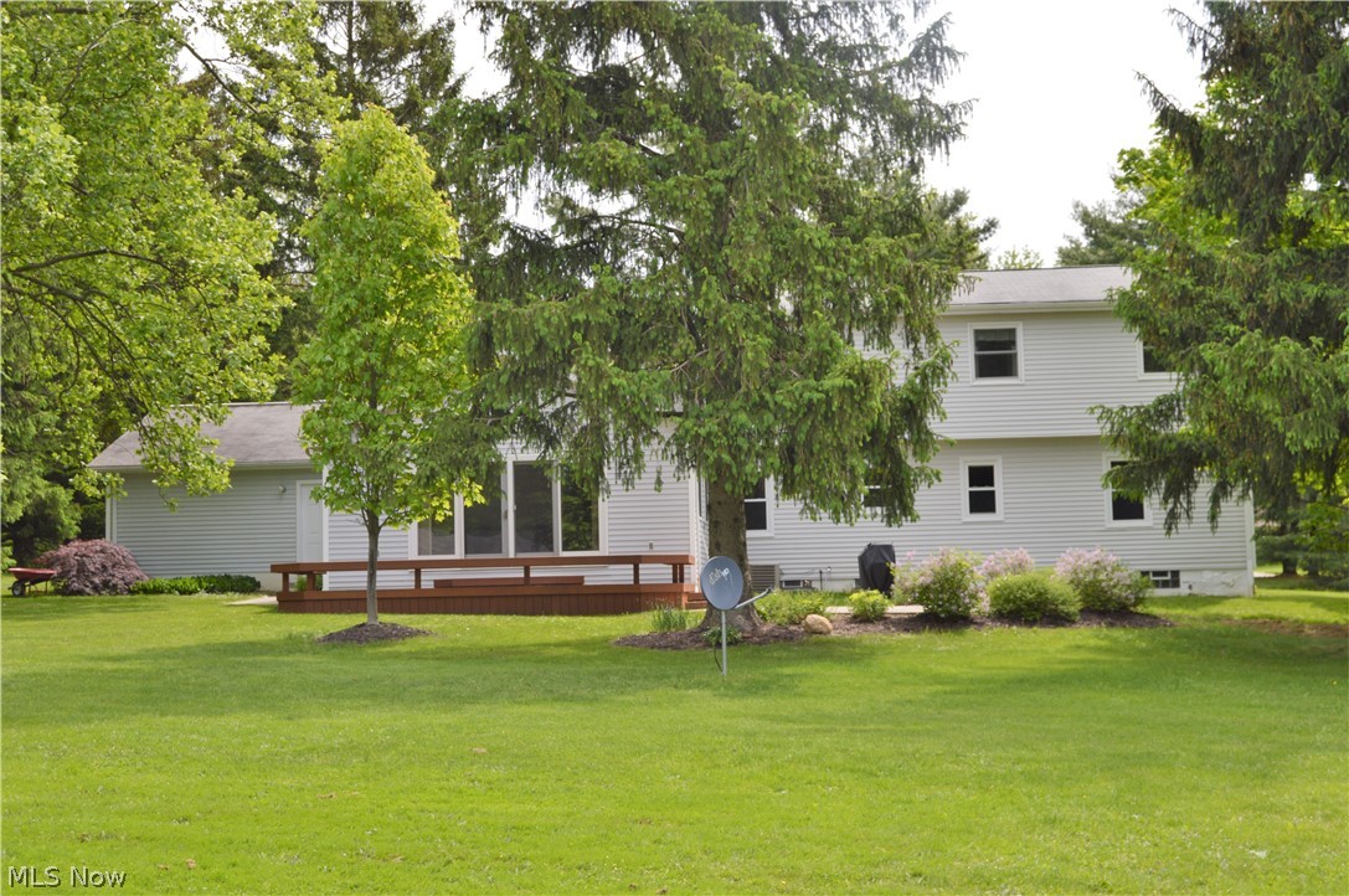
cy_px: 448
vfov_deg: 28.9
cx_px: 674
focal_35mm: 46
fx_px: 1740
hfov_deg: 42.4
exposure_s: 1/200
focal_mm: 31
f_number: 7.1
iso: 100
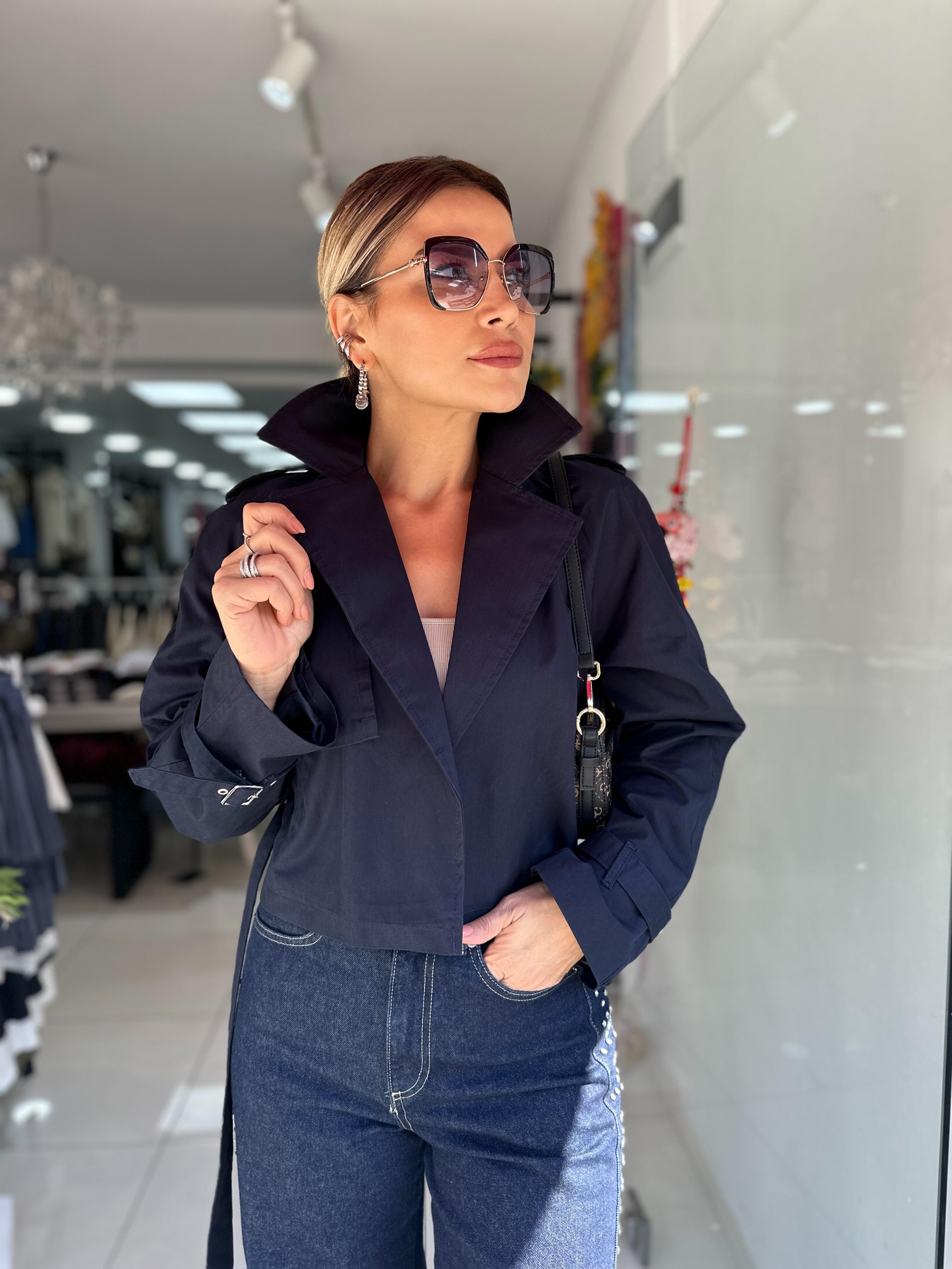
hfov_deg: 56.8
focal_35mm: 24
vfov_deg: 71.6
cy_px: 634
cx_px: 476
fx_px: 880
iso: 80
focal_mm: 6.86
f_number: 1.78
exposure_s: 1/516
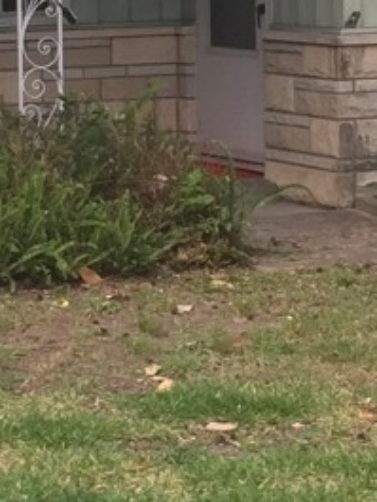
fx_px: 2438
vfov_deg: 11.7
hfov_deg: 8.8
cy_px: 64
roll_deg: +0.8
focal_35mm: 168
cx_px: 201
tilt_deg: -2.0
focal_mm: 4.15
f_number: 2.2
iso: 32
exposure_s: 1/324
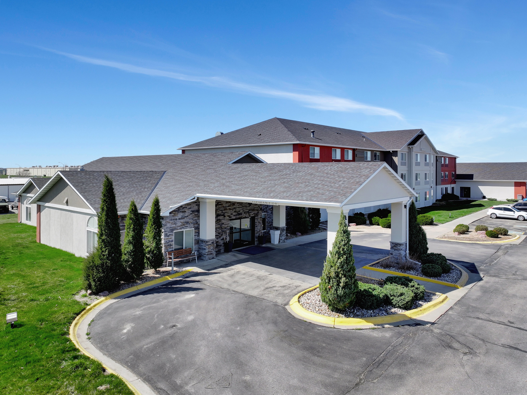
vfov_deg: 56.8
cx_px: 264
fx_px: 365
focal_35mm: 24
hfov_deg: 71.6
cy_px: 198
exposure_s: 1/1250
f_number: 2.8
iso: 120
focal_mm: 12.3
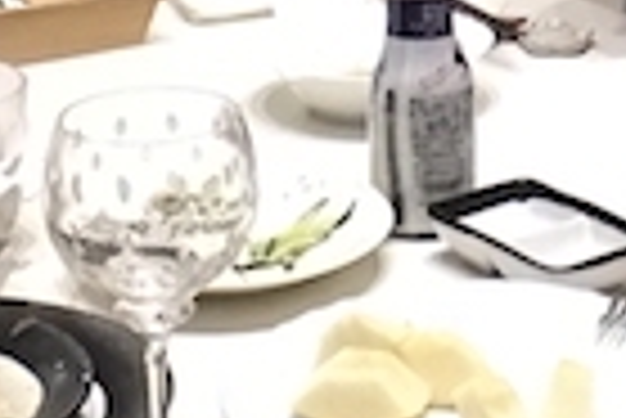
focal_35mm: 144
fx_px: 2507
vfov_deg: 8.9
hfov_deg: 13.8
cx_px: 757
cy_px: -488
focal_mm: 2.87
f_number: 2.2
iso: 200
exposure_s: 1/30
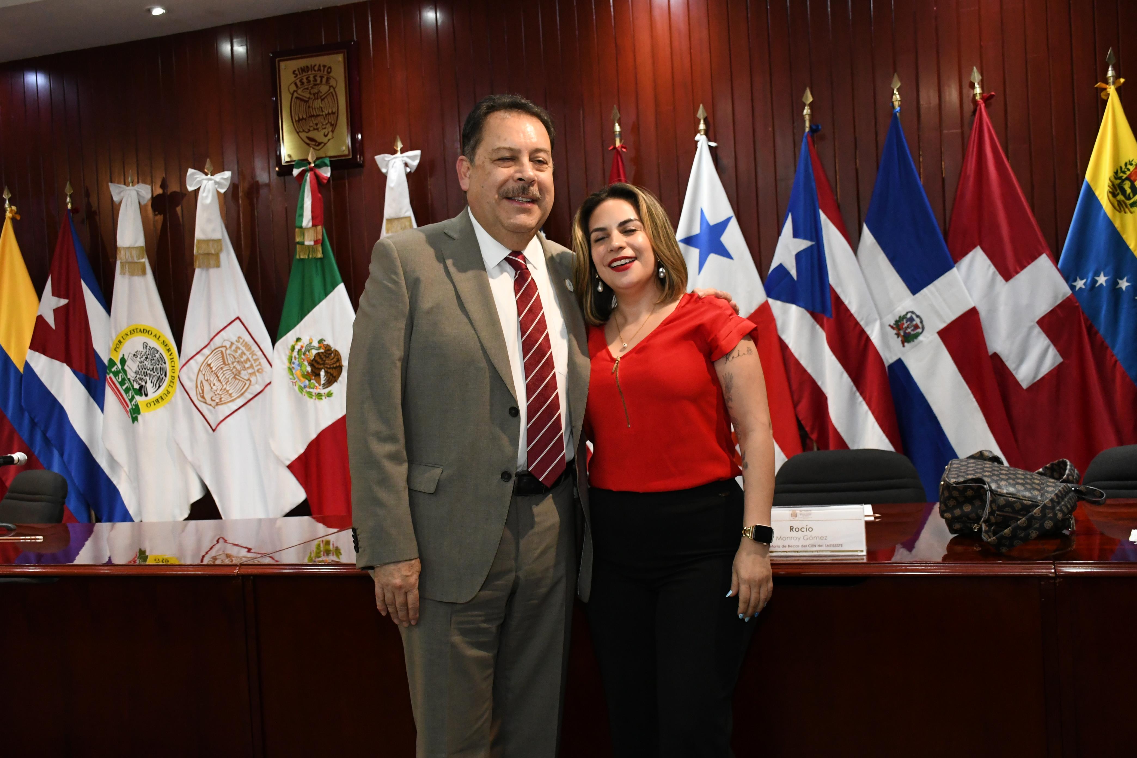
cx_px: 568
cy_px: 379
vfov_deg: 38.9
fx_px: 1074
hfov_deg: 55.8
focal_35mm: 34
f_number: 5.6
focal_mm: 23
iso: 3200
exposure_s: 1/100
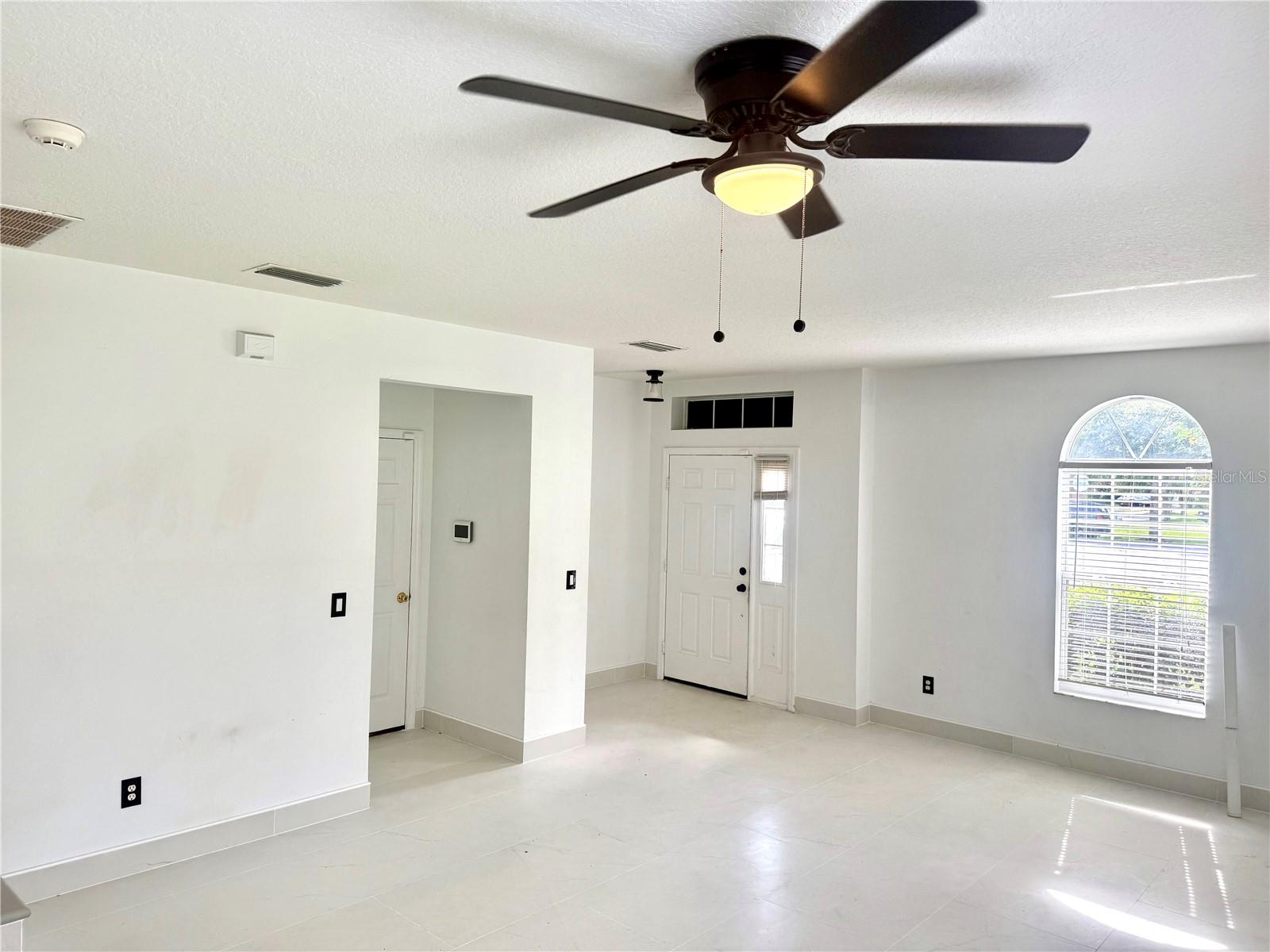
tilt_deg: +0.8
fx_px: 881
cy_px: 476
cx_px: 635
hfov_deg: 71.6
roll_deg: -1.3
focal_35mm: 24
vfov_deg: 56.8
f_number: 1.78
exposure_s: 1/347
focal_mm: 6.76
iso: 100
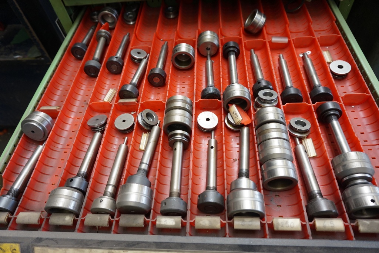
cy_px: 126
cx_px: 190
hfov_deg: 73.7
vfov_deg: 53.1
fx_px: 253
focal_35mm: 24
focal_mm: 16
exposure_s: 1/60
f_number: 4
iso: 640
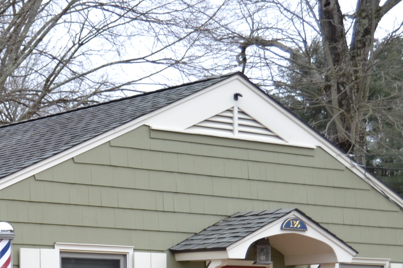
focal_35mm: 108
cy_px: 301
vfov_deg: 12.4
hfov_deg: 18.2
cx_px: -46
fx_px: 1209
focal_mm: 28
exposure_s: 1/100
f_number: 5
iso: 400
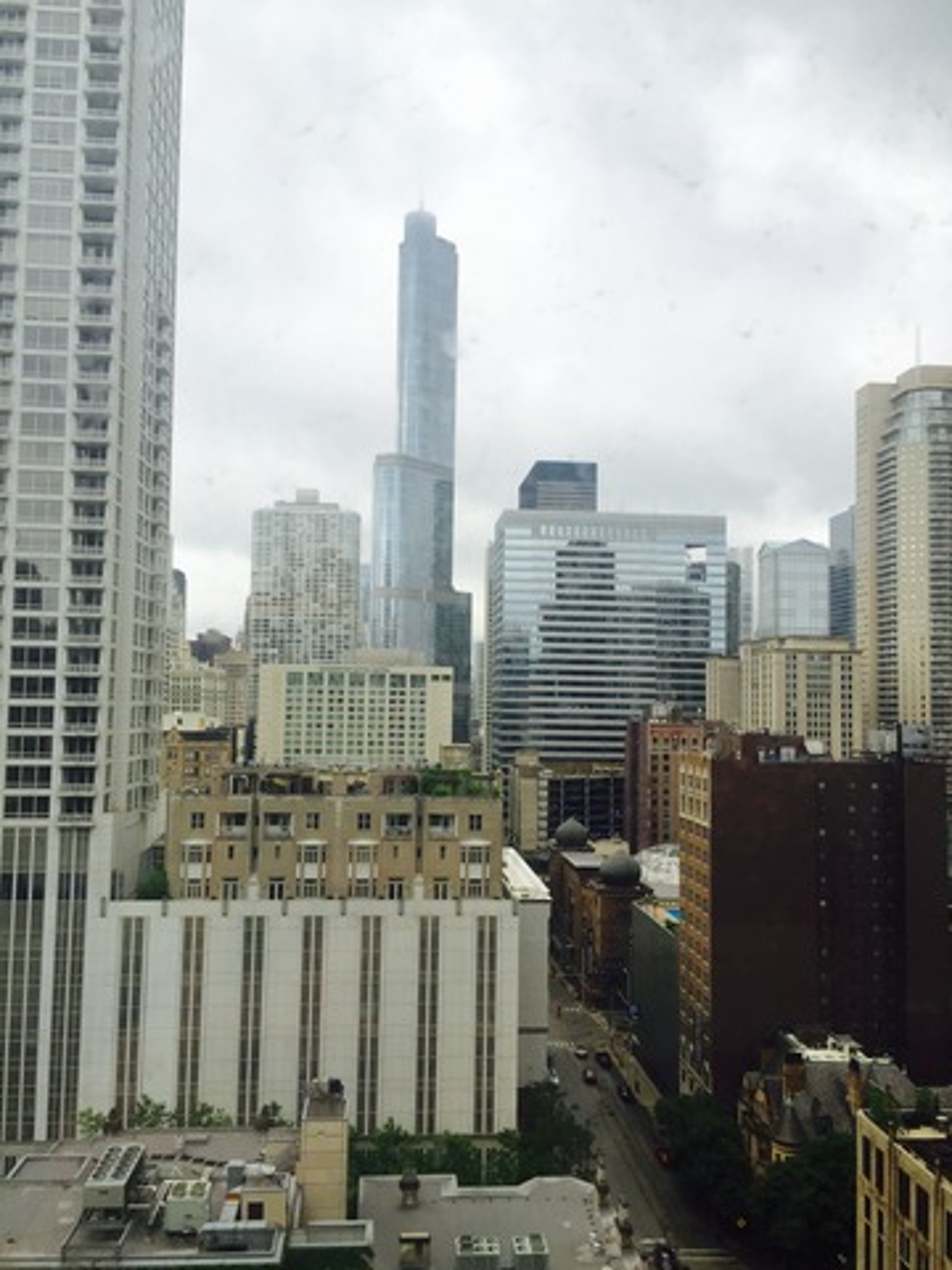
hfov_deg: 48.2
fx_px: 1063
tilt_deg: +4.9
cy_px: 635
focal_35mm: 29
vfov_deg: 61.7
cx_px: 476
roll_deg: -2.8
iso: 32
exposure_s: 1/534
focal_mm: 4.15
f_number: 2.2
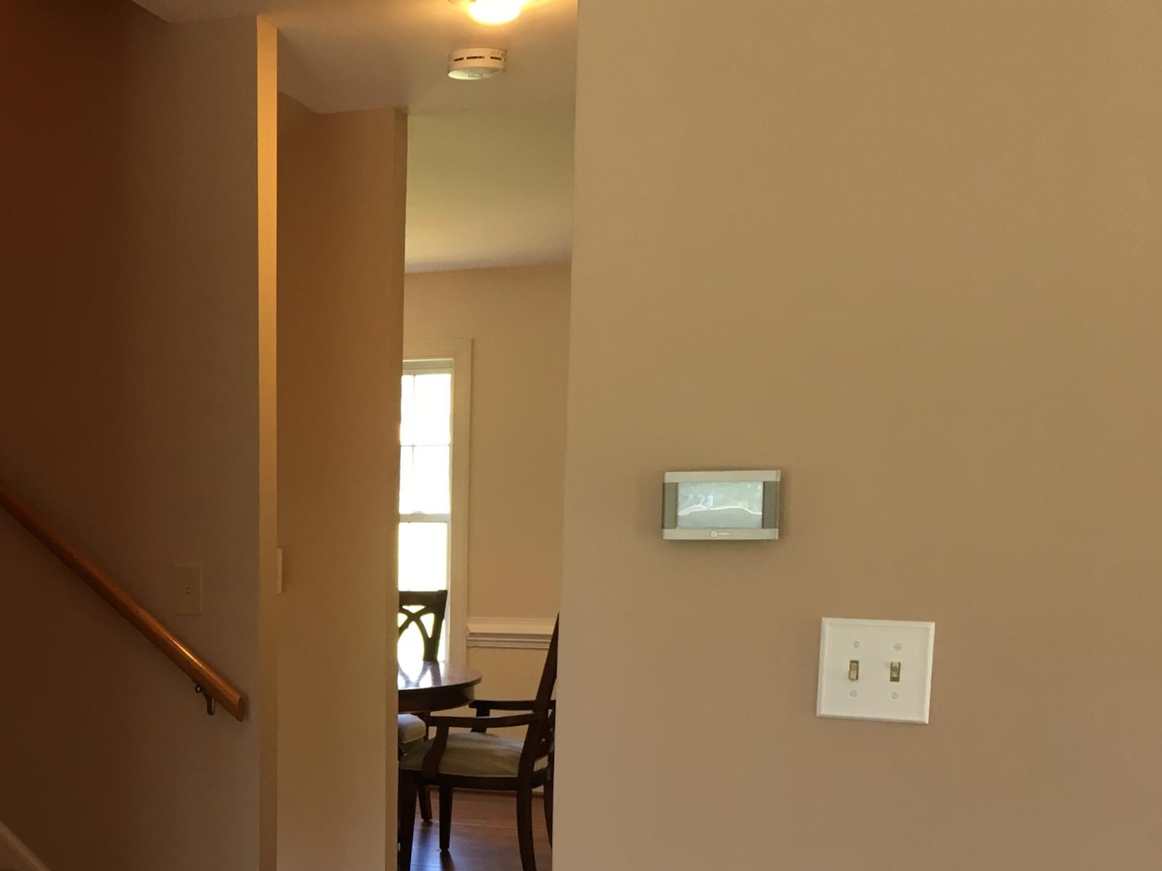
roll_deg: +0.1
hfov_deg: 34.3
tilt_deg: -5.4
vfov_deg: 27.1
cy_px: 670
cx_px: 125
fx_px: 1779
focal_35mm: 53
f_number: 2.2
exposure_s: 1/30
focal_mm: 4.15
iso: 50
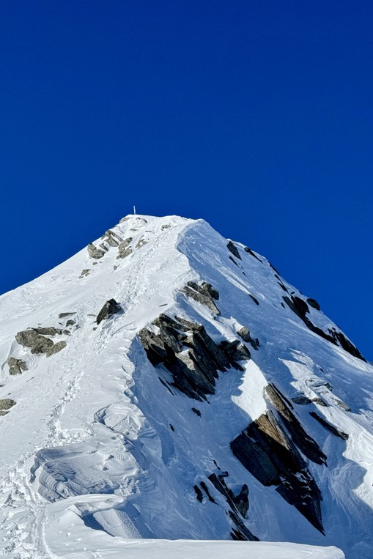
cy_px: 281
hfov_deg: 20.2
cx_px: 92
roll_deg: -2.1
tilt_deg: +21.6
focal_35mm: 67
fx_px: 1041
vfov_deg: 30.1
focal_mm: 6.86
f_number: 1.78
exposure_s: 1/20000
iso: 80
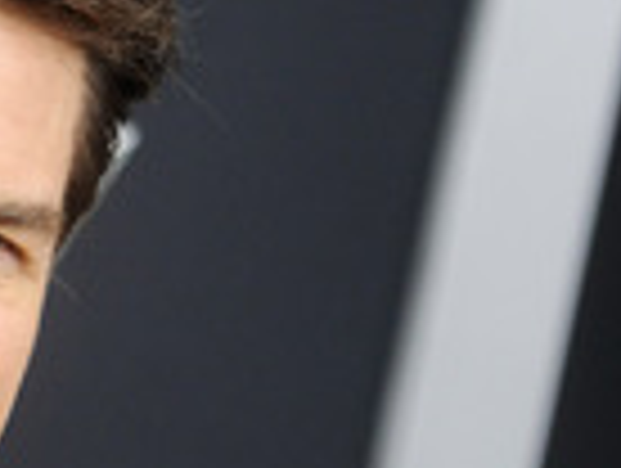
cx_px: -364
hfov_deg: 3.2
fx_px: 11250
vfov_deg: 2.4
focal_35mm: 626
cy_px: 382
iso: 1600
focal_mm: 200
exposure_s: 1/400
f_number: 4
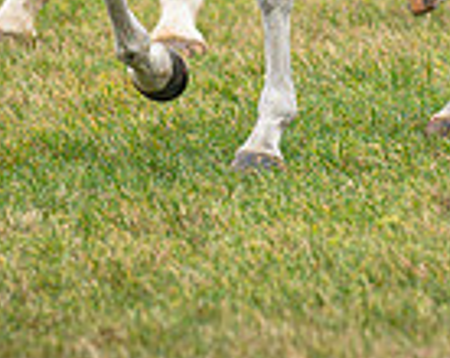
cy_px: -365
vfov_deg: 1.7
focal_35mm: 929
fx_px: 12355
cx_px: 318
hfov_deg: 2.1
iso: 640
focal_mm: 135
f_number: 2.2
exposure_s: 1/1150
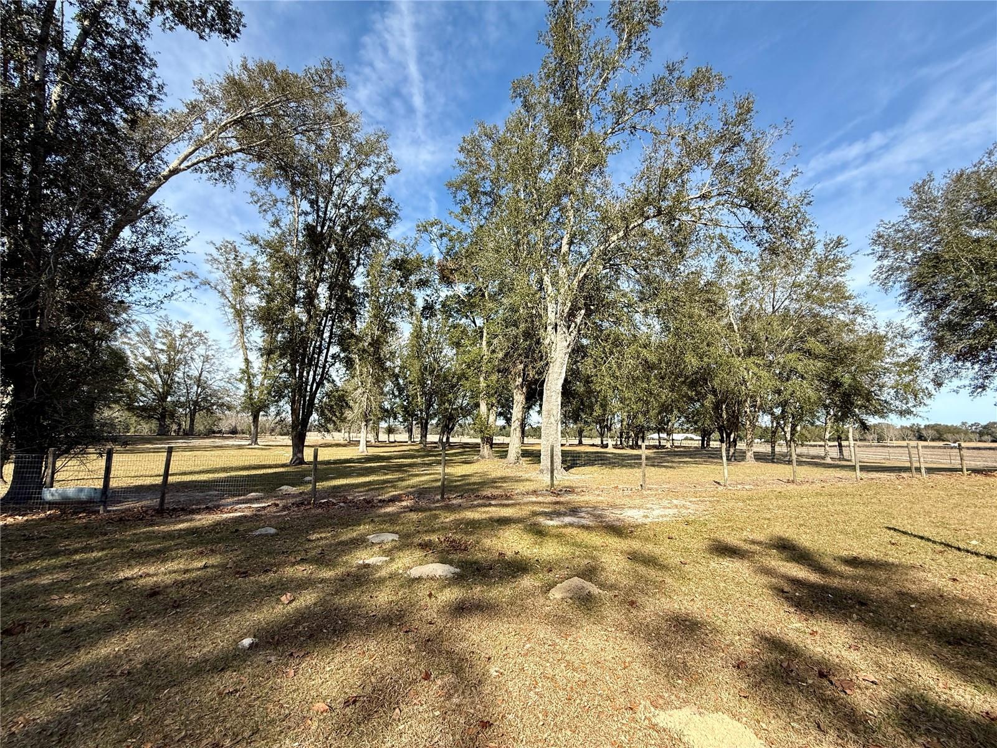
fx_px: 403
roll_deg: -0.9
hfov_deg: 102.1
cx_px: 498
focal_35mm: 14
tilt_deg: +9.0
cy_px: 374
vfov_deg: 85.7
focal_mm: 2.22
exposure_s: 1/1105
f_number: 2.2
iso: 50
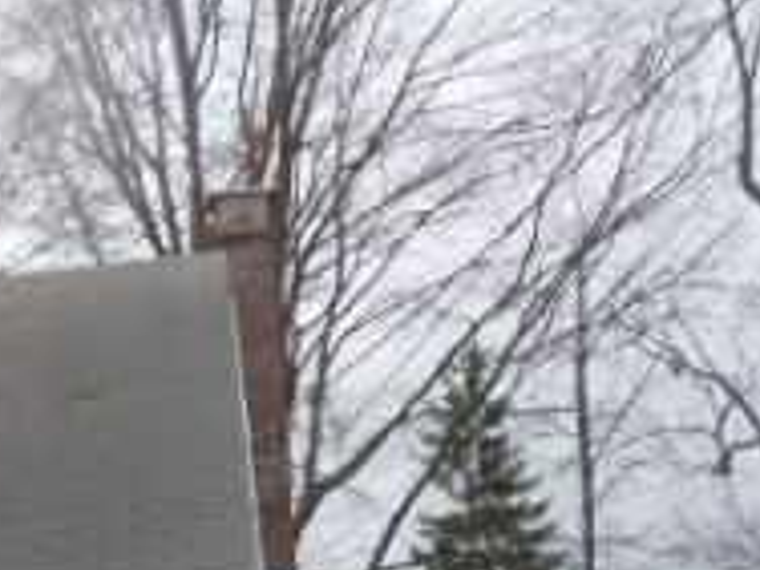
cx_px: -453
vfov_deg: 10.8
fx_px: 2920
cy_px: 821
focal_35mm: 133
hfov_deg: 13.7
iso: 100
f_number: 4.3
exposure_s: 1/200
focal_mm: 6.9
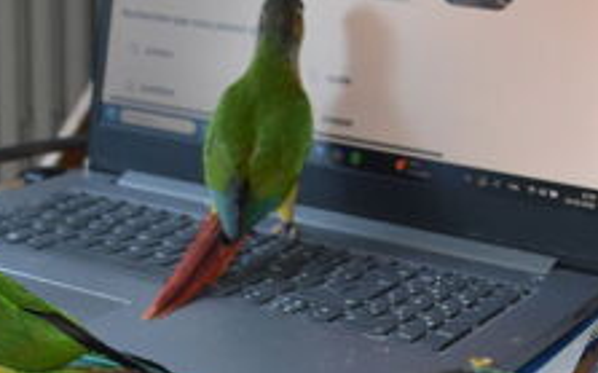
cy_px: 255
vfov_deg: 16.4
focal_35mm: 79
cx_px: 432
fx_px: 1287
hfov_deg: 25.9
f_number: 4
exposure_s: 1/60
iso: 1100
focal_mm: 24
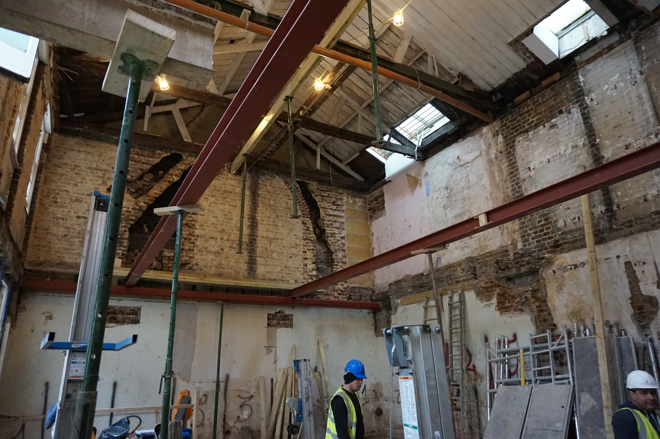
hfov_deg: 73.8
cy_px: 220
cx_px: 330
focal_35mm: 24
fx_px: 440
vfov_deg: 53.1
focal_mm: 16
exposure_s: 1/125
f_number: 3.5
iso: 3200
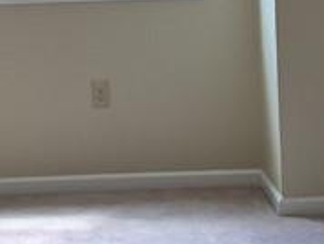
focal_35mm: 132
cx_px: 58
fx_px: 1237
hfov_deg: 14.8
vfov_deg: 11.1
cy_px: -44
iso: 160
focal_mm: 5.4
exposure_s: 1/120
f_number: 1.8
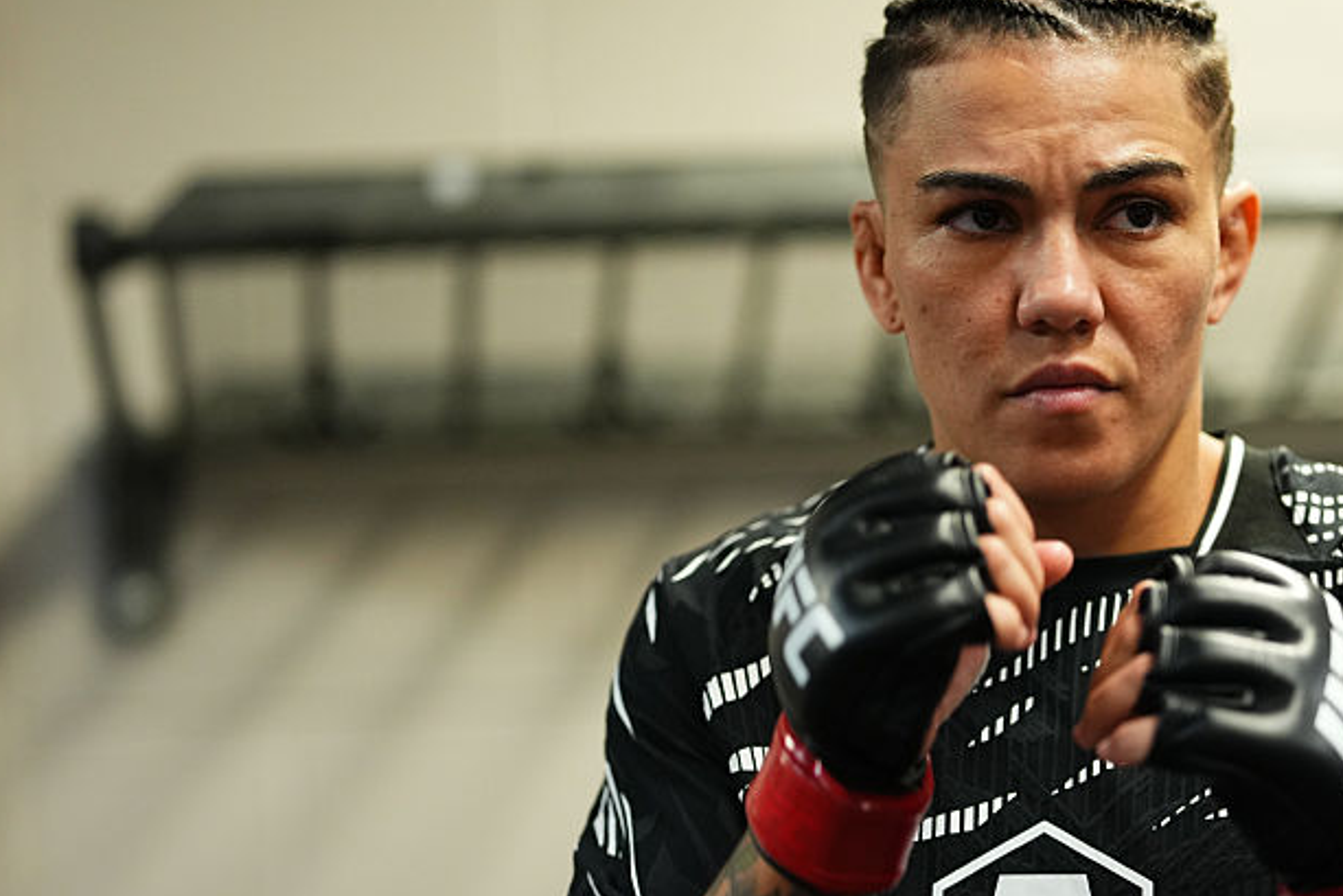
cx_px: 918
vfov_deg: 9.7
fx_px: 5298
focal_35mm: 142
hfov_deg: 14.4
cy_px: 509
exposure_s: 1/160
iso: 1600
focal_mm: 85
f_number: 1.6
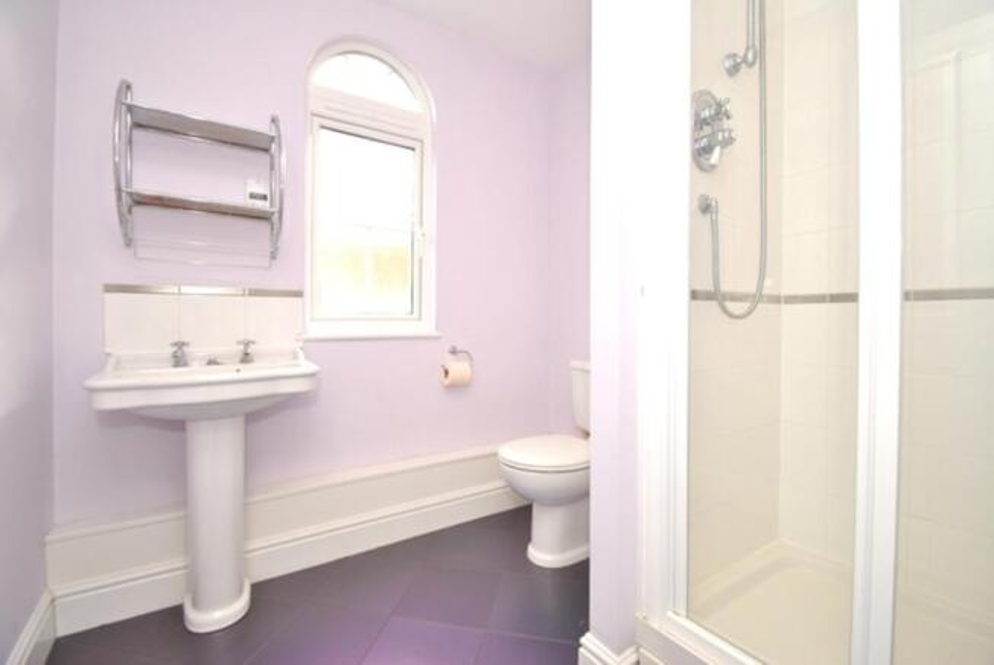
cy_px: 332
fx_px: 415
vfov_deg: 77.5
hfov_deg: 100.3
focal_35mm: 15
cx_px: 497
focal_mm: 10
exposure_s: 1/60
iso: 200
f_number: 4
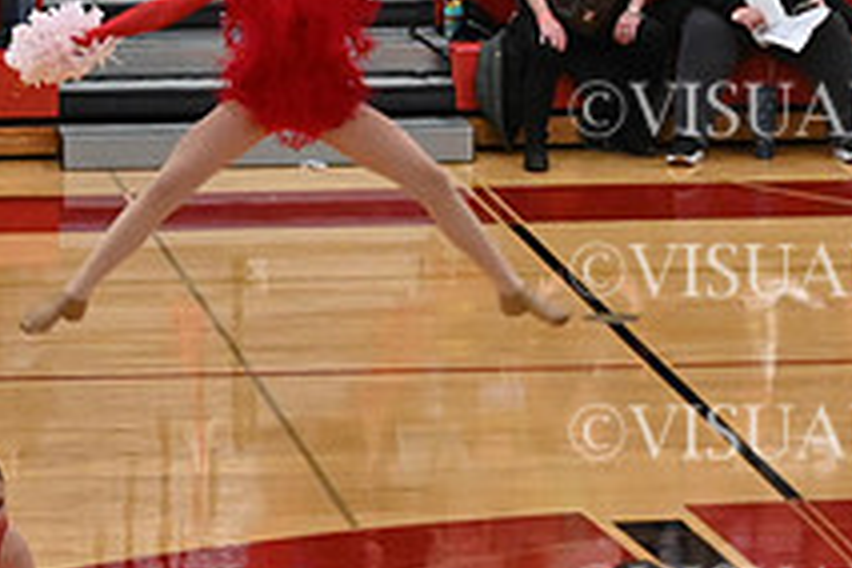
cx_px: 1148
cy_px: 190
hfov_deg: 7.1
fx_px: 6768
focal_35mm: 286
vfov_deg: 4.8
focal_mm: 70
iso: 6400
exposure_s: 1/400
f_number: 4
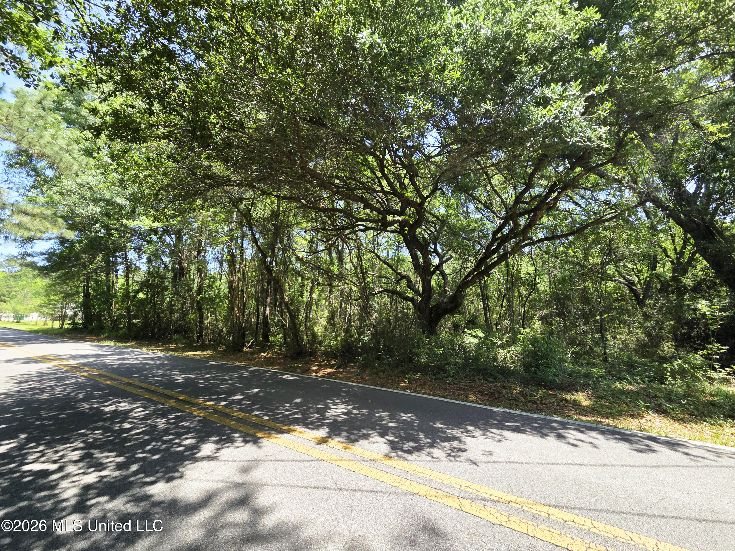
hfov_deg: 106.2
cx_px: 368
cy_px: 276
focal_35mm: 13
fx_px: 276
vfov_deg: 89.9
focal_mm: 2.2
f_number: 2.2
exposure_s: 1/483
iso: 50
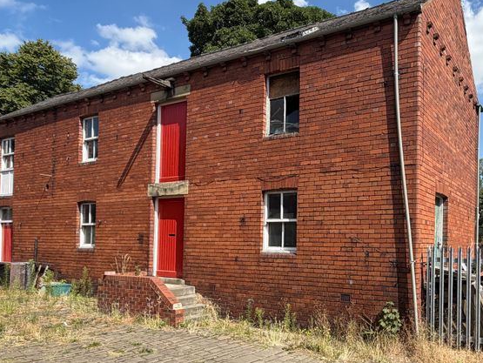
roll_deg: -0.5
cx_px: 337
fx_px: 391
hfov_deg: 61.2
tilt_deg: +1.1
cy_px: 235
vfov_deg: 49.1
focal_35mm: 28
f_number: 2.2
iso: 25
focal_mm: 2.22
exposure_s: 1/770
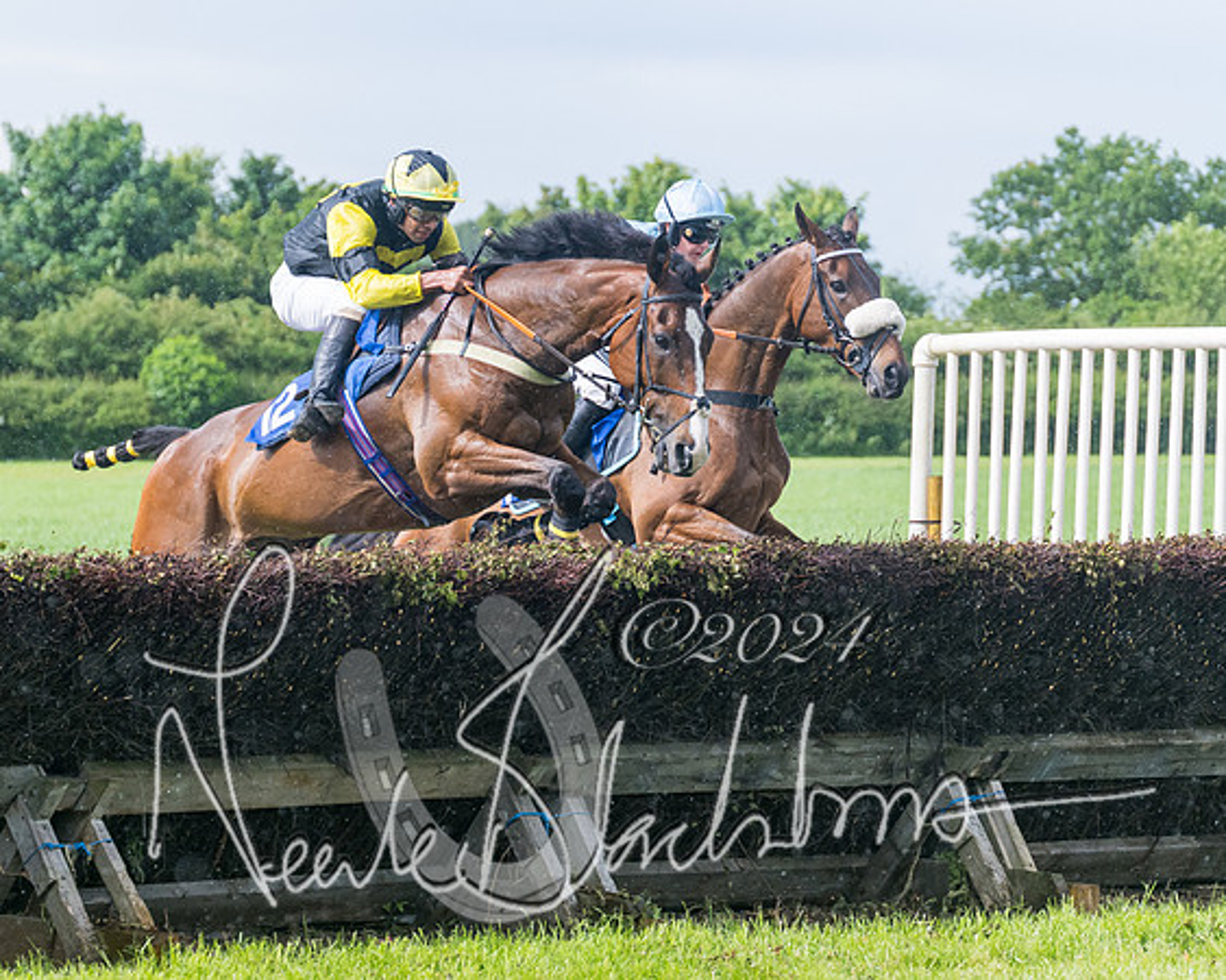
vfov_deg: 8.6
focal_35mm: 180
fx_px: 6534
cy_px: 474
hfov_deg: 10.7
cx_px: 486
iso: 400
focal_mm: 98
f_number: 4
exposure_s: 1/2500
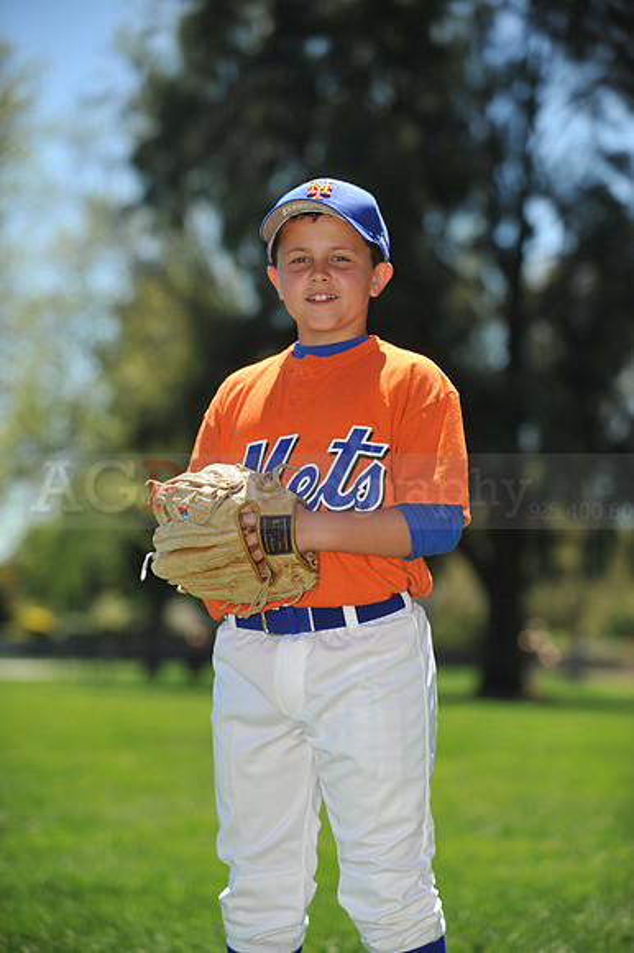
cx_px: 317
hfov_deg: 12.2
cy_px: 476
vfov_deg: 18.3
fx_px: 2962
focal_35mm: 112
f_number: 4
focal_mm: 112
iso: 200
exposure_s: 1/1600
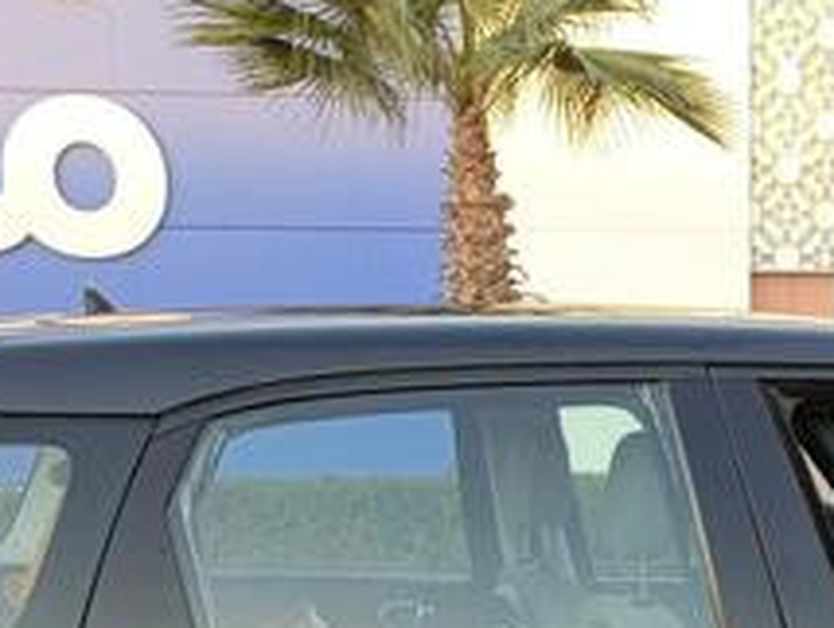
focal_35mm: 76
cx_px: 713
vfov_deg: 17.4
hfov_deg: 25.0
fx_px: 1833
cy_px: 946
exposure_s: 1/100
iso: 217
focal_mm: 4.76
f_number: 1.69
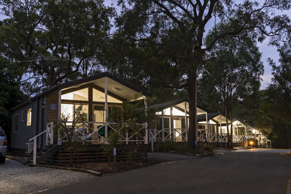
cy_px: 97
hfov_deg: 50.7
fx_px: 307
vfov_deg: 35.1
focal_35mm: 38
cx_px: 146
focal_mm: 38
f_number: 8
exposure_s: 8
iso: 200
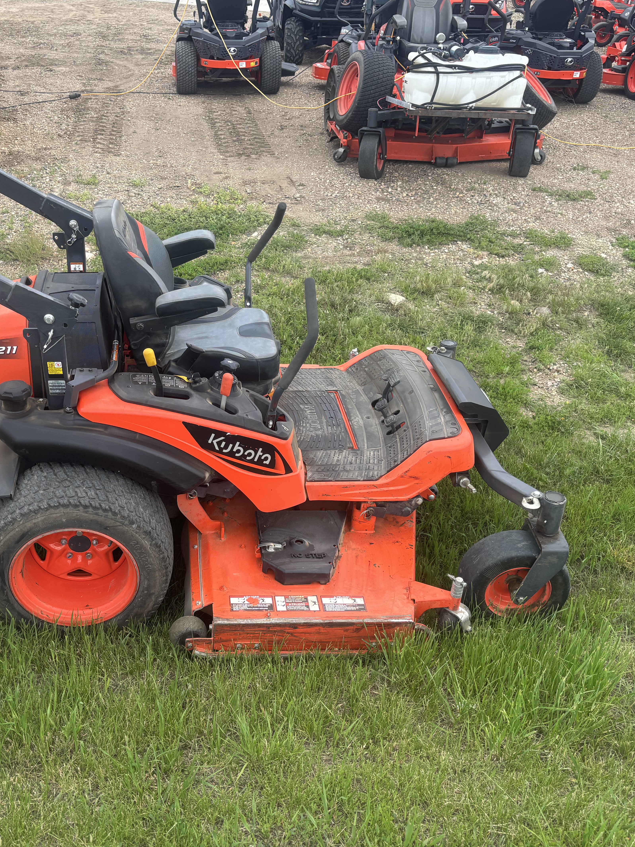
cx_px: 234
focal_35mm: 35
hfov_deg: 40.4
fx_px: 856
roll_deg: +0.7
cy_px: 423
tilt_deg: -26.8
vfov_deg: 52.6
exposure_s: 1/951
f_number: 1.6
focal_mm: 5.96
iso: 50
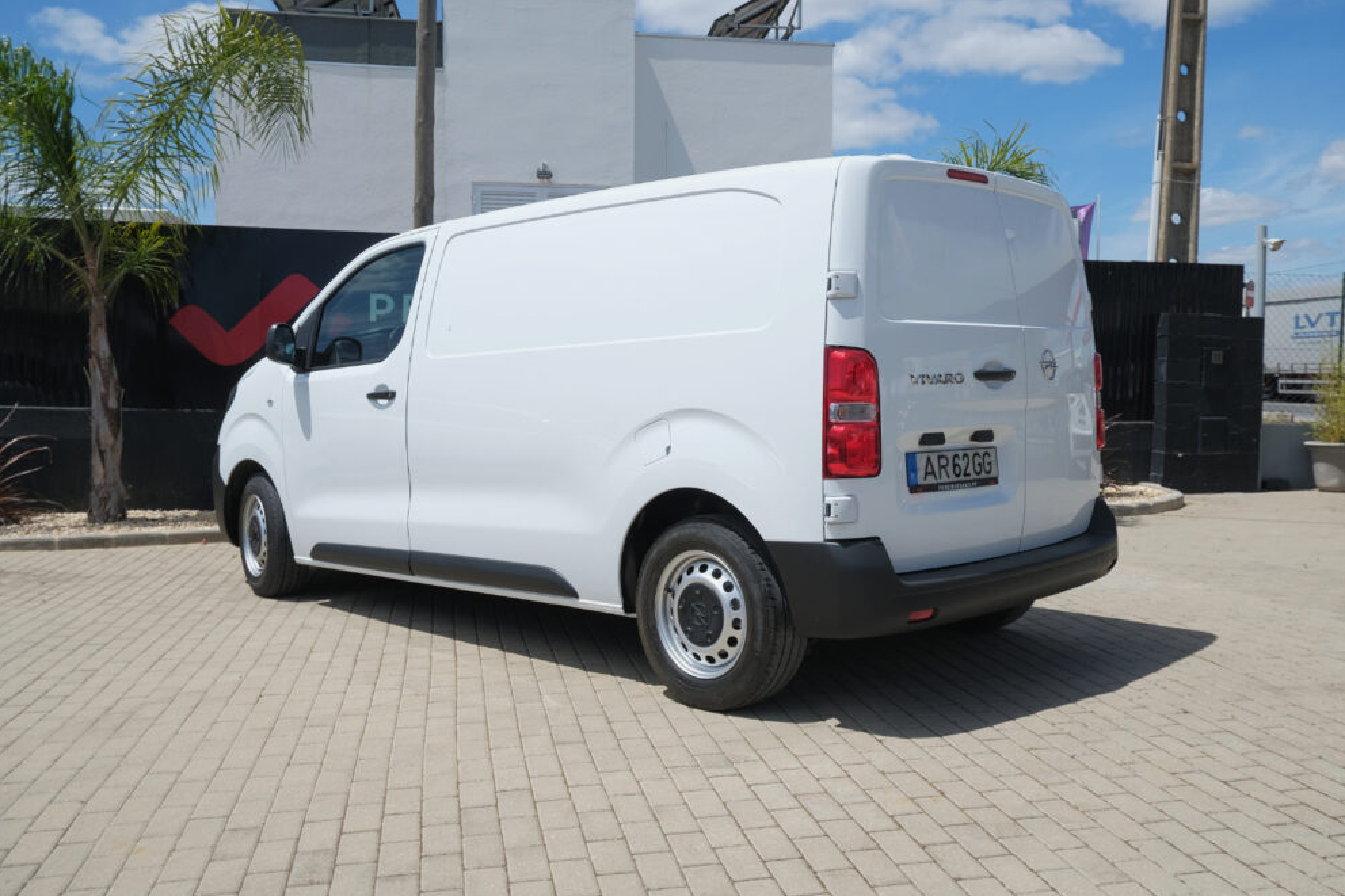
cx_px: 679
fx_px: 1195
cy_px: 440
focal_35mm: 32
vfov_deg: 41.1
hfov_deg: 58.7
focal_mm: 20.9
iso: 160
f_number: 9
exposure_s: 1/320
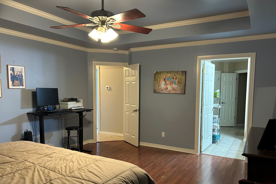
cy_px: 105
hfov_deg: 65.5
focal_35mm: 28
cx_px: 141
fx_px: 215
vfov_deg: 46.3
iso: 500
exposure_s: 1/60
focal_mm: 5.7
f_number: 1.5
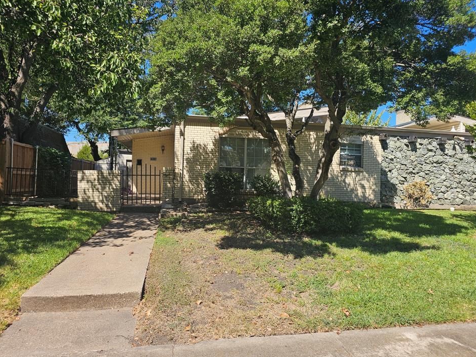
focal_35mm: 25
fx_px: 344
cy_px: 173
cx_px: 247
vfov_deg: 54.9
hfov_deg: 69.4
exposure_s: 1/580
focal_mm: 6.3
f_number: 1.7
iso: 10
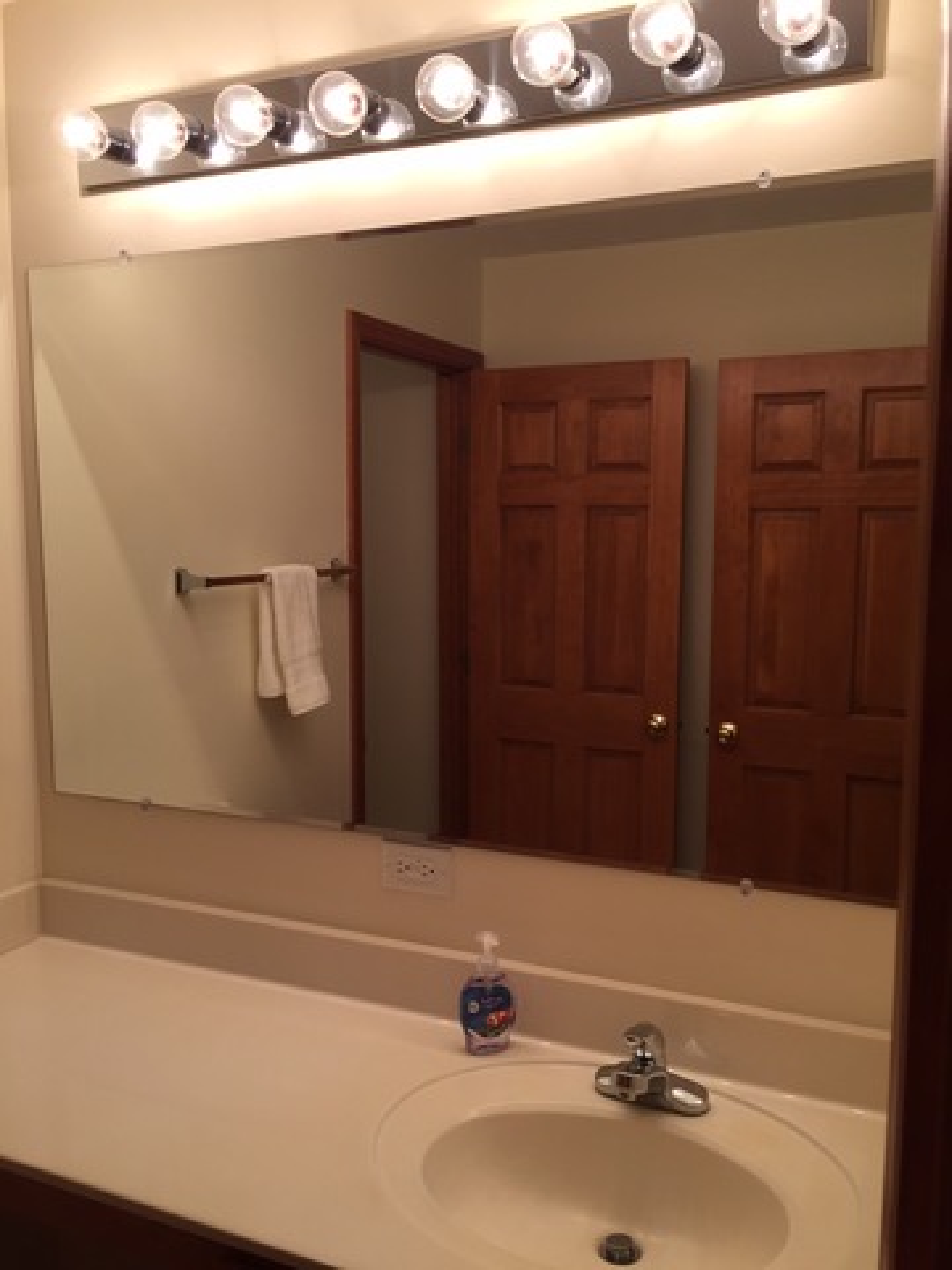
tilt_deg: -6.7
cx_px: 476
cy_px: 635
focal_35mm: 29
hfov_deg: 48.2
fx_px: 1063
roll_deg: -0.7
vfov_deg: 61.7
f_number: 2.2
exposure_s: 1/120
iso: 50
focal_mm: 4.15
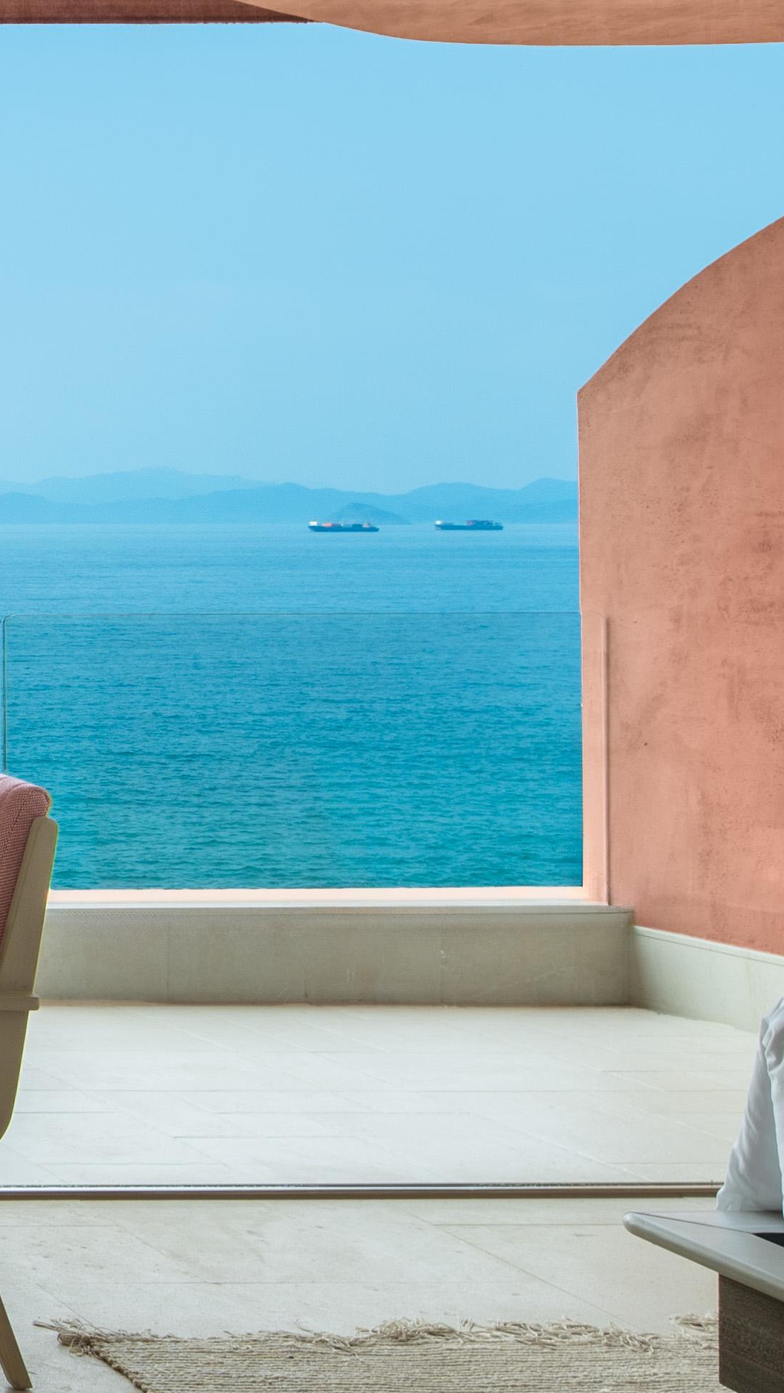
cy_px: 504
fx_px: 2033
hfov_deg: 15.6
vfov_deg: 37.6
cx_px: -920
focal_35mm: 55
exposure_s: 1/13
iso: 100
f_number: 11
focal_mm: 17
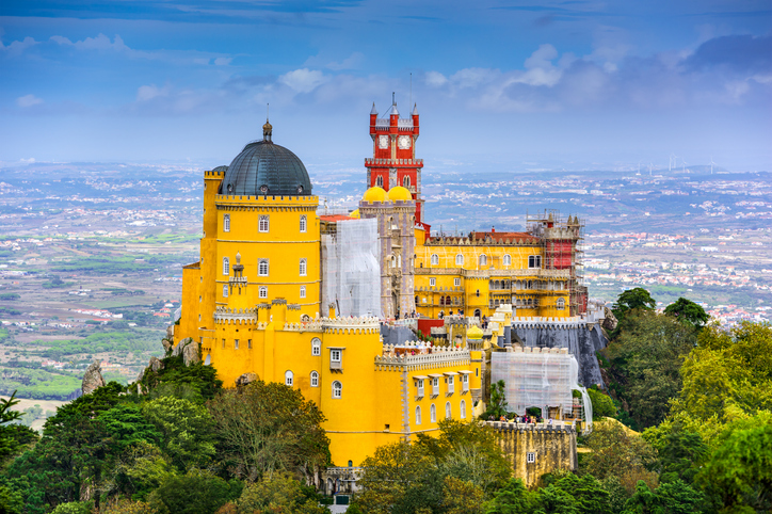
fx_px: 4180
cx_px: 386
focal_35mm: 195
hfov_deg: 10.6
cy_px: 257
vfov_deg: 7.0
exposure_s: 1/30
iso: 100
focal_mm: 195
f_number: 8
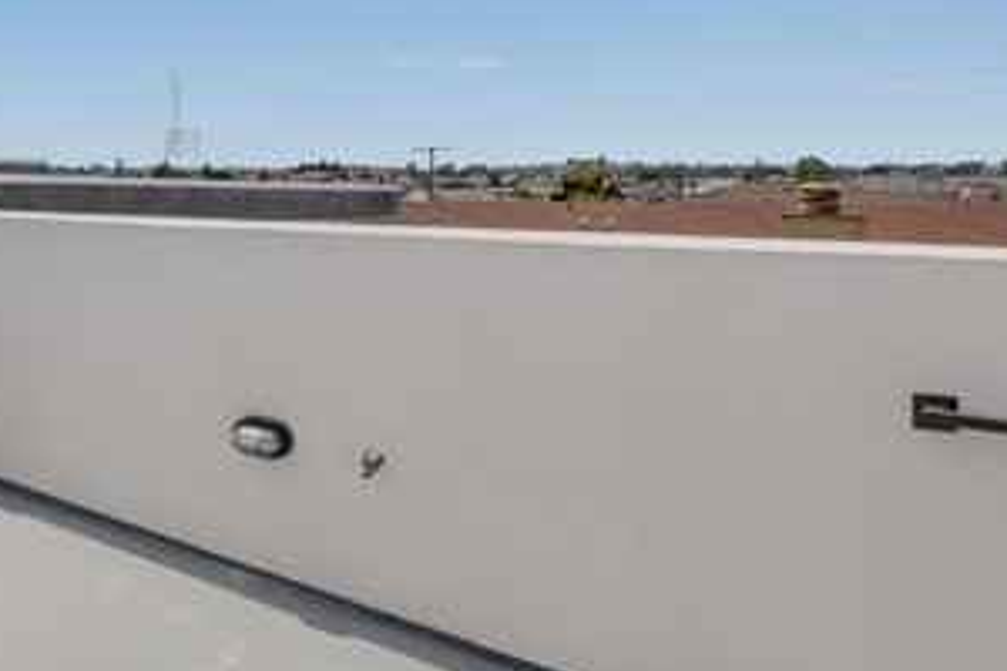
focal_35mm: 32
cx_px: 84
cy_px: 166
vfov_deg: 40.0
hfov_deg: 51.2
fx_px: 895
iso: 400
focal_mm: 10
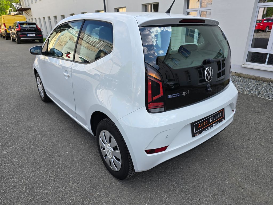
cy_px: 102
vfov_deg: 58.9
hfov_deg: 73.9
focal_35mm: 23
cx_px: 136
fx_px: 181
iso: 12
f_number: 1.7
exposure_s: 1/317
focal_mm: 6.3
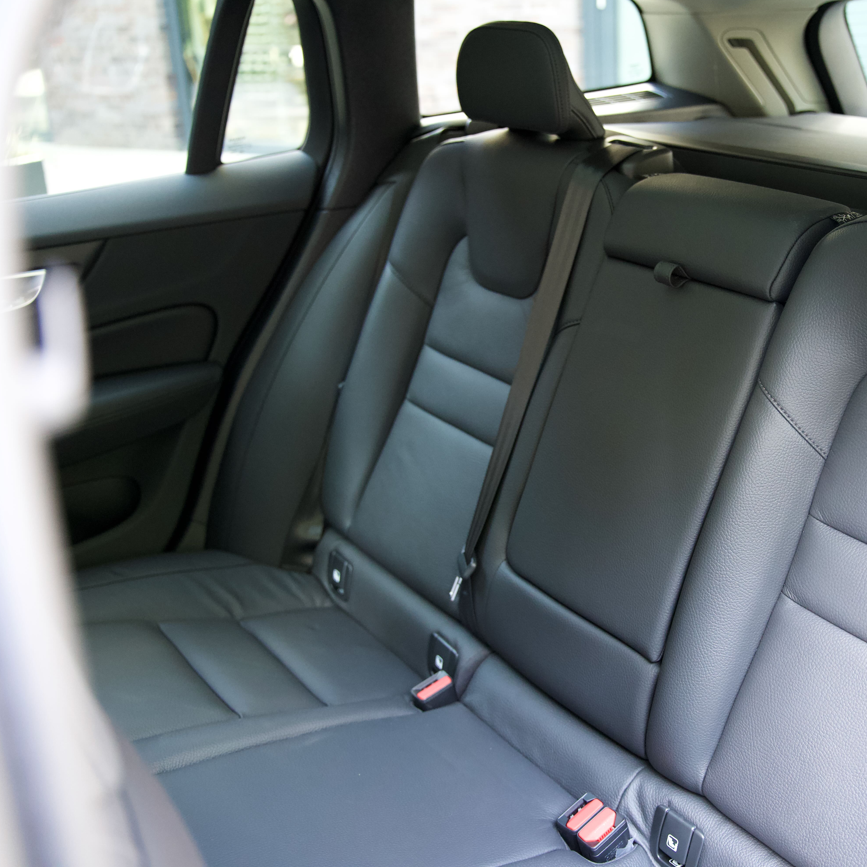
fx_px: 1020
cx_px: 608
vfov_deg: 46.0
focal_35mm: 36
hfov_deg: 45.0
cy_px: 431
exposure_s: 1/160
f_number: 2.8
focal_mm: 28
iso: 5000
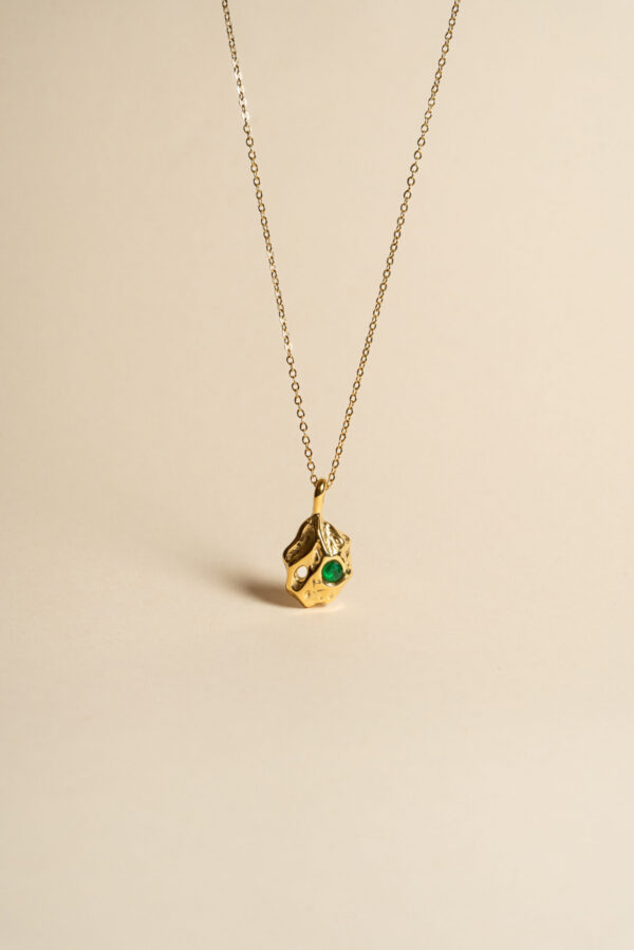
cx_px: 317
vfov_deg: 27.0
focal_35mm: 75
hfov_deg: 18.2
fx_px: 1981
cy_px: 475
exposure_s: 1/100
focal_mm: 75
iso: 1000
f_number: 11
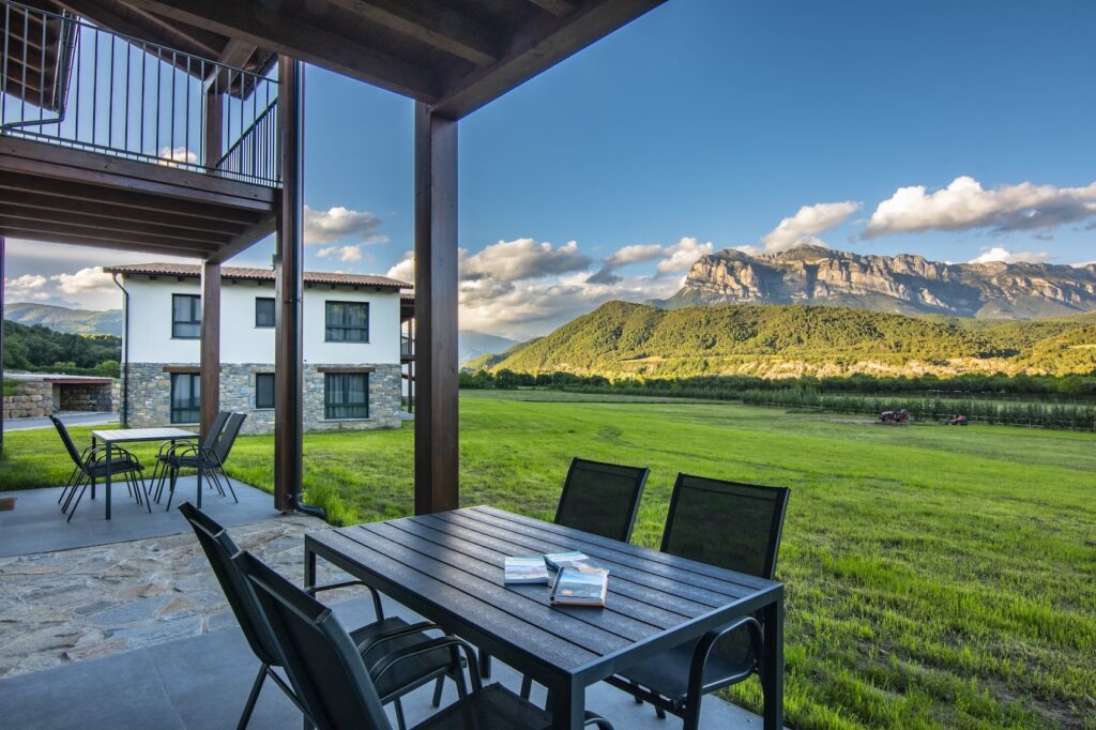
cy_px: 365
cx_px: 548
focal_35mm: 19
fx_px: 578
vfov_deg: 64.5
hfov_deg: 86.9
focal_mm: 13
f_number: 16
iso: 160
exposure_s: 1/30
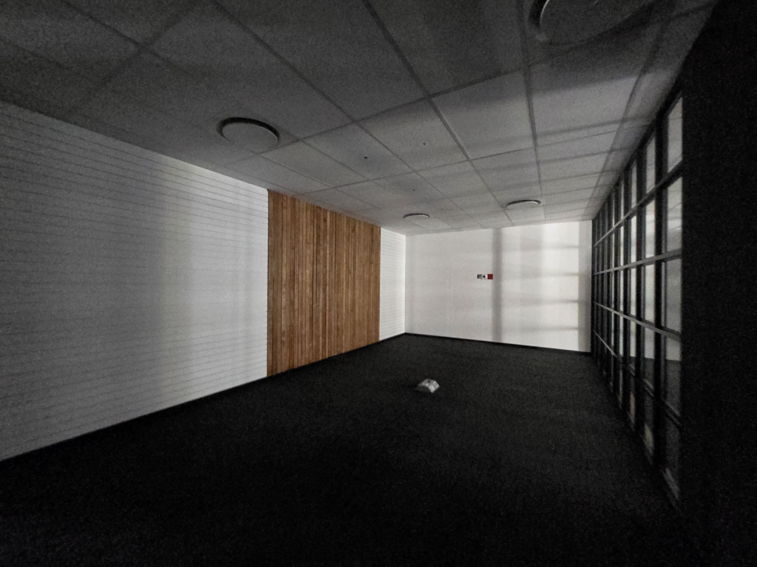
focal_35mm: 13
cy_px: 284
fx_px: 284
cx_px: 378
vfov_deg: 89.9
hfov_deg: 106.2
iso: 1250
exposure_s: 1/25
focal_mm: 1.7
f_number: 2.2
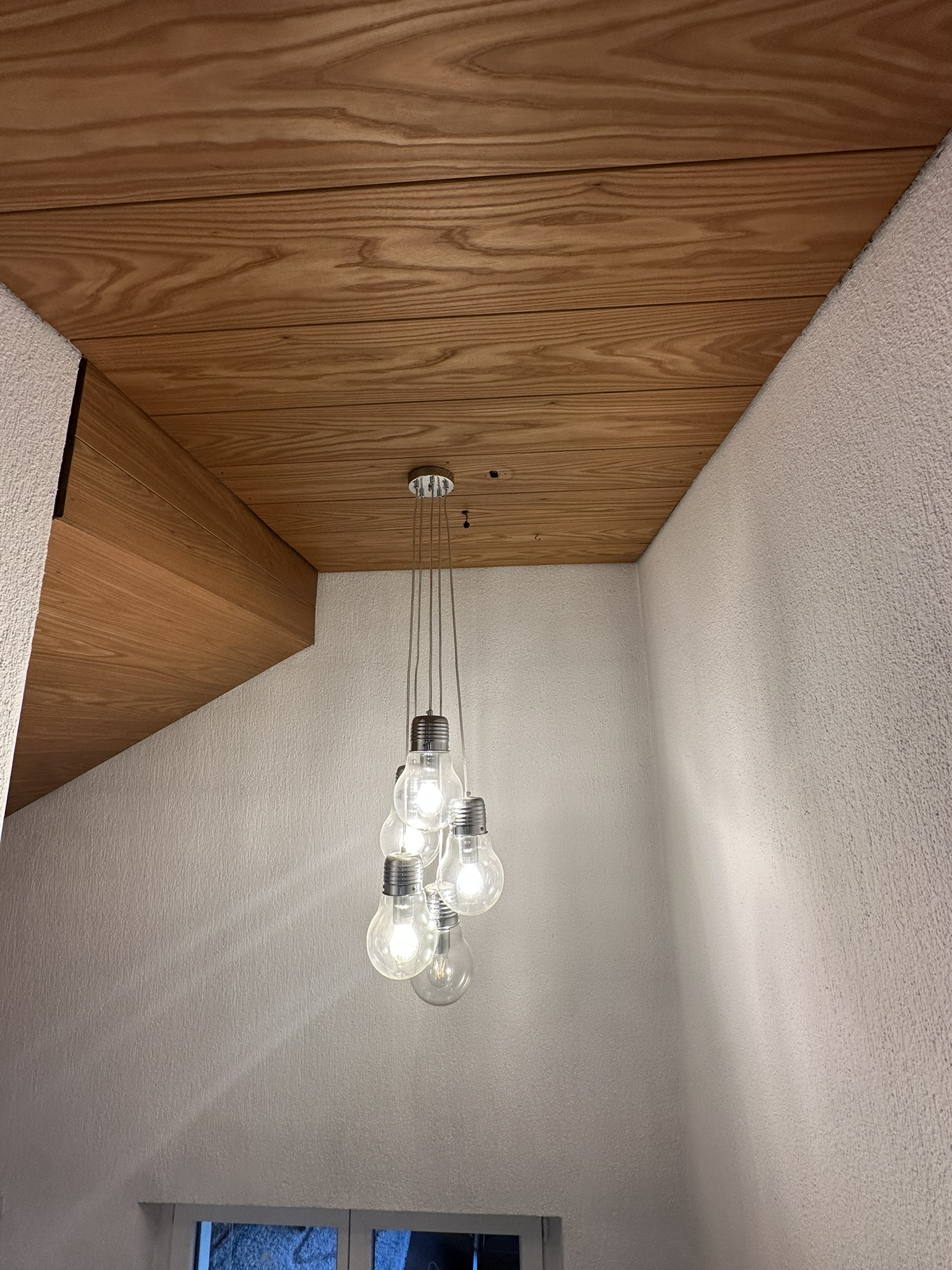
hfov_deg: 85.7
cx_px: 476
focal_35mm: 14
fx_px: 513
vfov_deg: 102.1
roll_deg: +0.0
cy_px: 635
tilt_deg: +12.3
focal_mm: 2.22
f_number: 2.2
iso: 125
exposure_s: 1/100
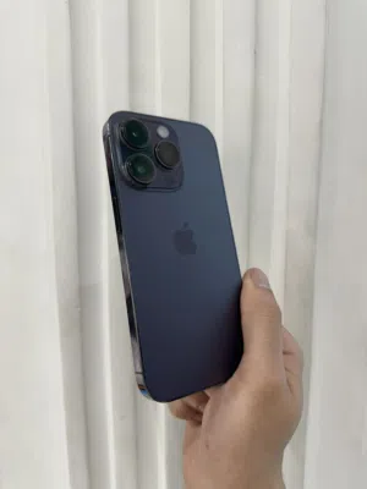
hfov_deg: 56.8
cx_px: 184
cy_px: 244
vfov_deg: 71.6
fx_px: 339
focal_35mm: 24
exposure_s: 1/100
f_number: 1.78
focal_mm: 6.86
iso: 160
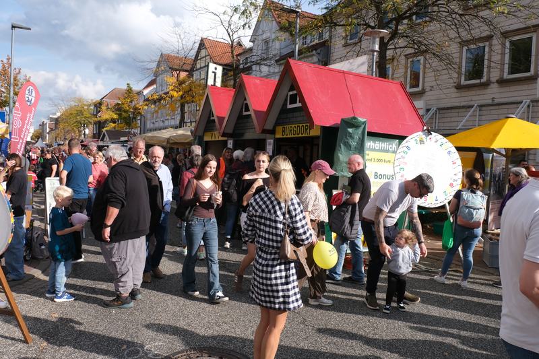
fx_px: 434
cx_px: 270
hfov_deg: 63.7
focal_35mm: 29
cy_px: 180
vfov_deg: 44.9
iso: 320
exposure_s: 1/250
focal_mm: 19.5
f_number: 11
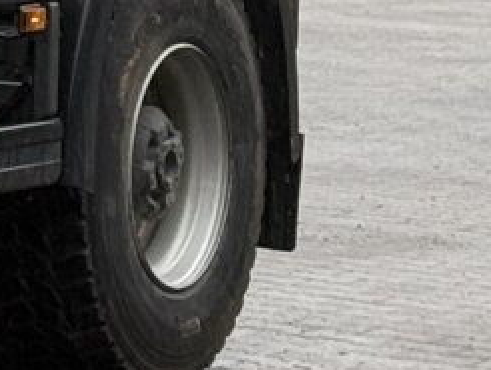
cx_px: -940
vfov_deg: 4.7
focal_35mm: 312
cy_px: -452
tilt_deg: +1.6
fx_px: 4430
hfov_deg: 5.9
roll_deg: -1.0
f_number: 1.78
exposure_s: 1/534
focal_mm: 6.76
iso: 64
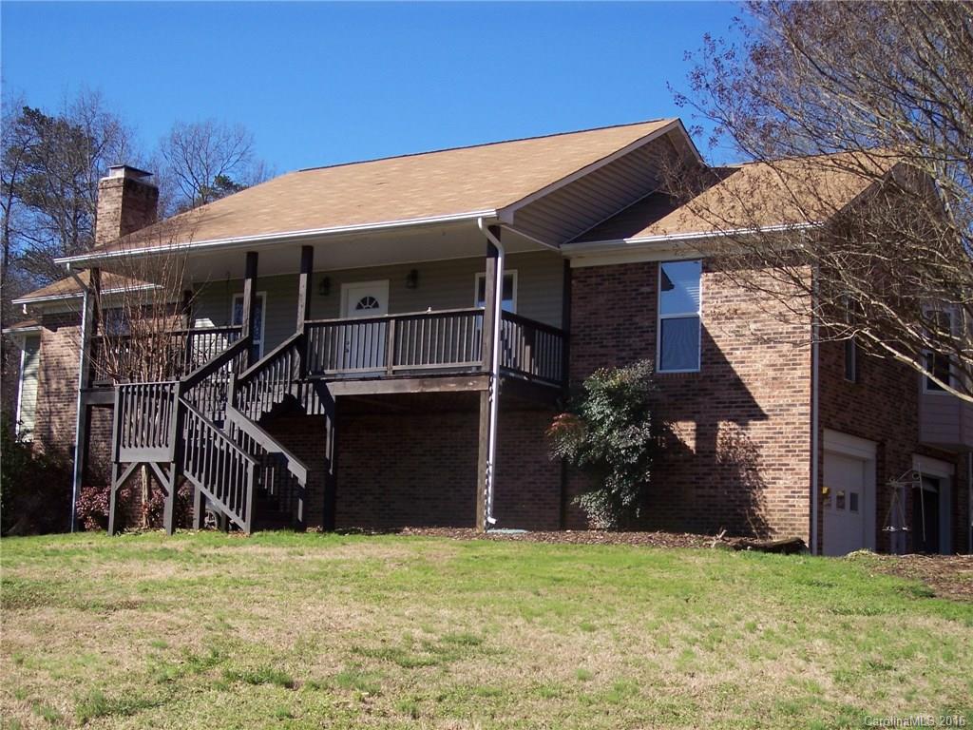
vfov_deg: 28.0
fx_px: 1462
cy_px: 365
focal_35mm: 52
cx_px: 486
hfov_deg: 36.8
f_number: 4
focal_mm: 10.7
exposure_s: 1/750
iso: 100
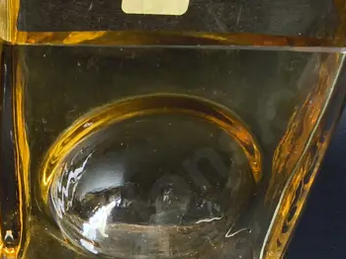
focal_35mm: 79
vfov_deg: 17.7
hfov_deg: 23.8
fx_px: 789
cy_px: 316
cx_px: 7
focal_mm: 2.87
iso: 100
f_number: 2
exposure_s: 1/100
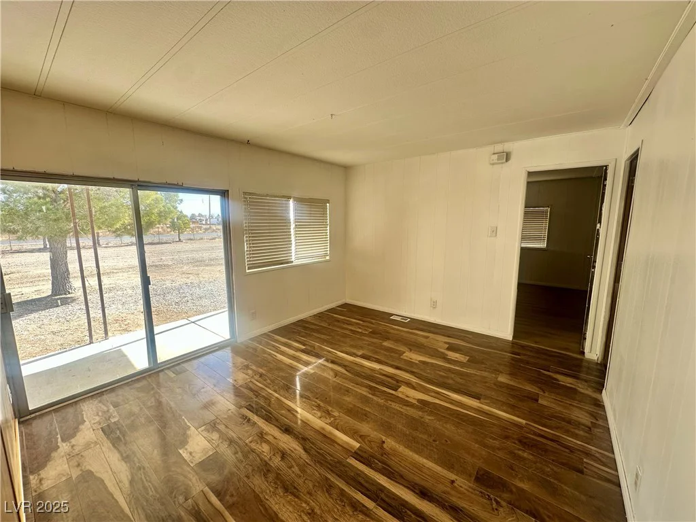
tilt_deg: -7.5
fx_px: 281
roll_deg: +1.0
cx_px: 348
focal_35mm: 14
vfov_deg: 85.7
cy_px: 261
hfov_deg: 102.1
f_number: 2.2
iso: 40
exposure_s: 1/99
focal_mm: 2.22
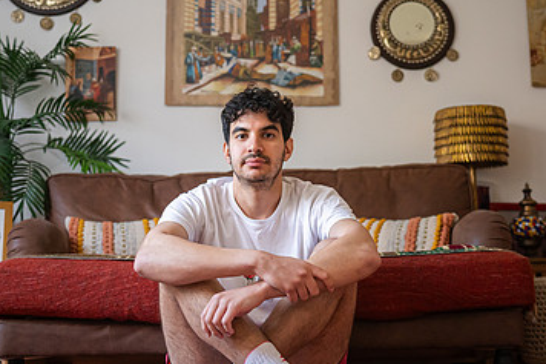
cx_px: 278
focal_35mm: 65
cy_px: 159
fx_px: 985
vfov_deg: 20.9
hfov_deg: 31.0
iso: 2000
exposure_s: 1/640
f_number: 2
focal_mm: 38
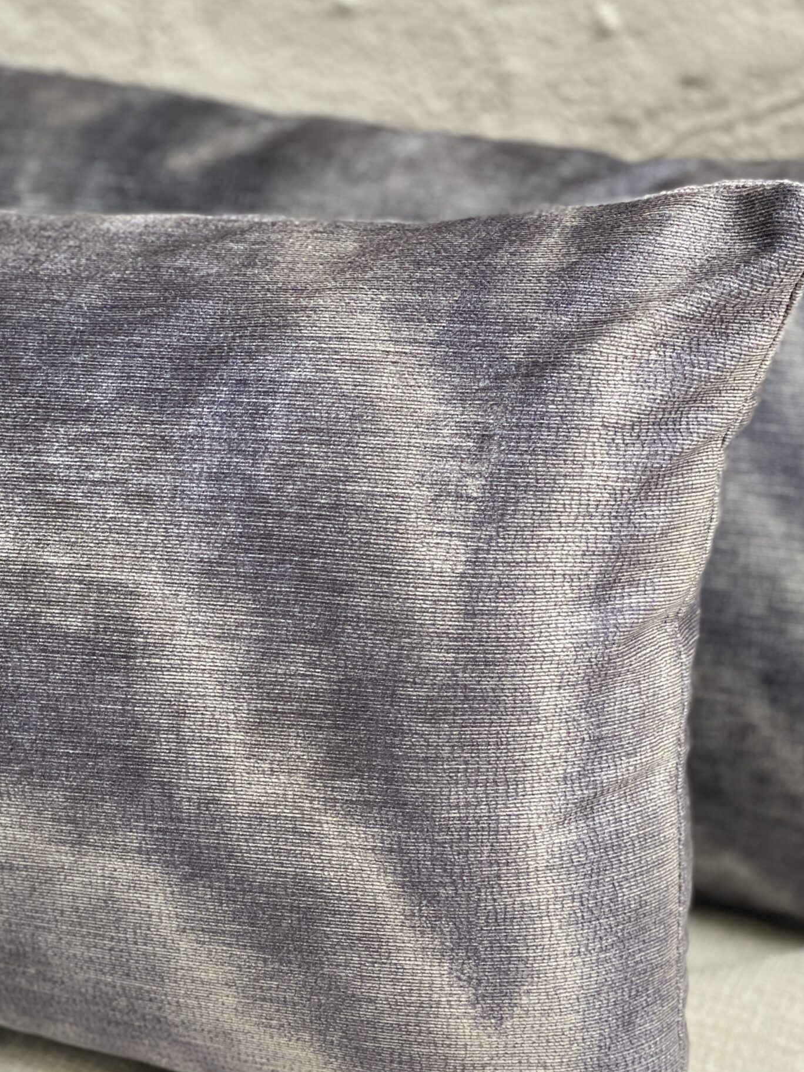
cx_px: 480
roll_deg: -2.2
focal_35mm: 73
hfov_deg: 20.1
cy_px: 543
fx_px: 2261
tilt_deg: -19.7
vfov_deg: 26.7
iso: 80
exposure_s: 1/122
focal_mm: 6
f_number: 2
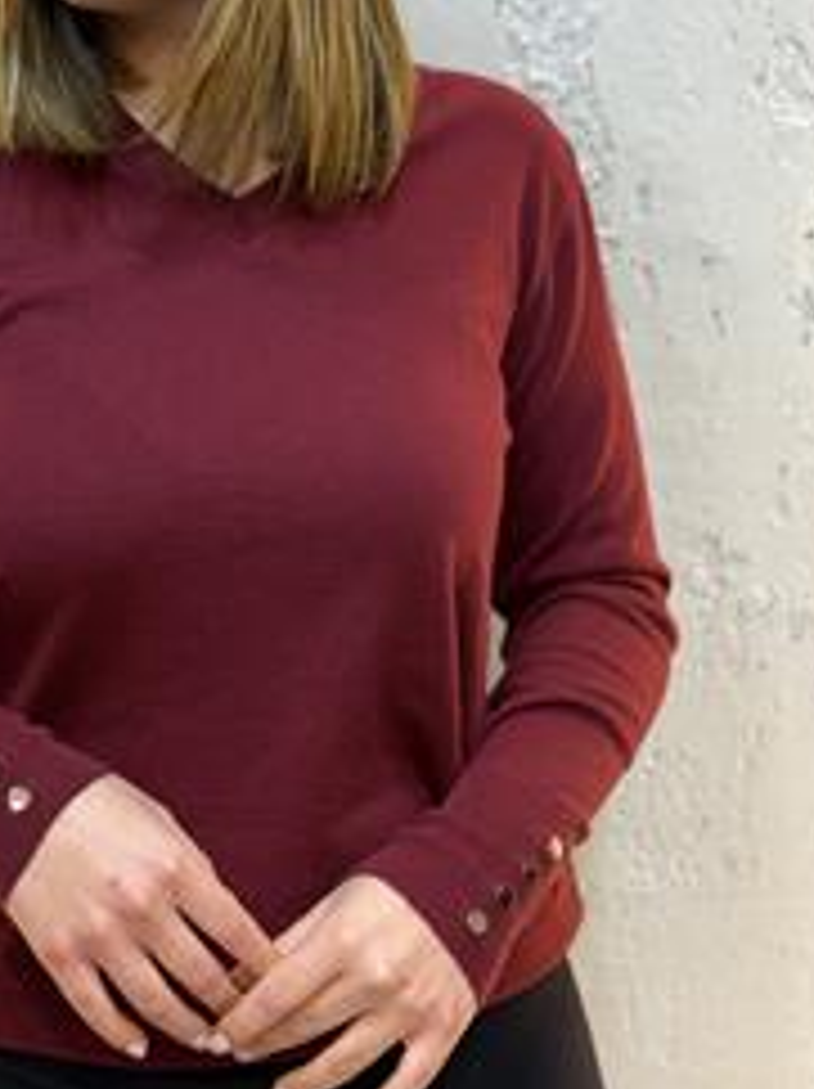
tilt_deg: -9.1
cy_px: 268
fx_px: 2576
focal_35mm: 82
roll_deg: -0.3
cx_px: 211
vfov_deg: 23.6
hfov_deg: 17.9
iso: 80
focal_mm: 6.76
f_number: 1.78
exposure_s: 1/100
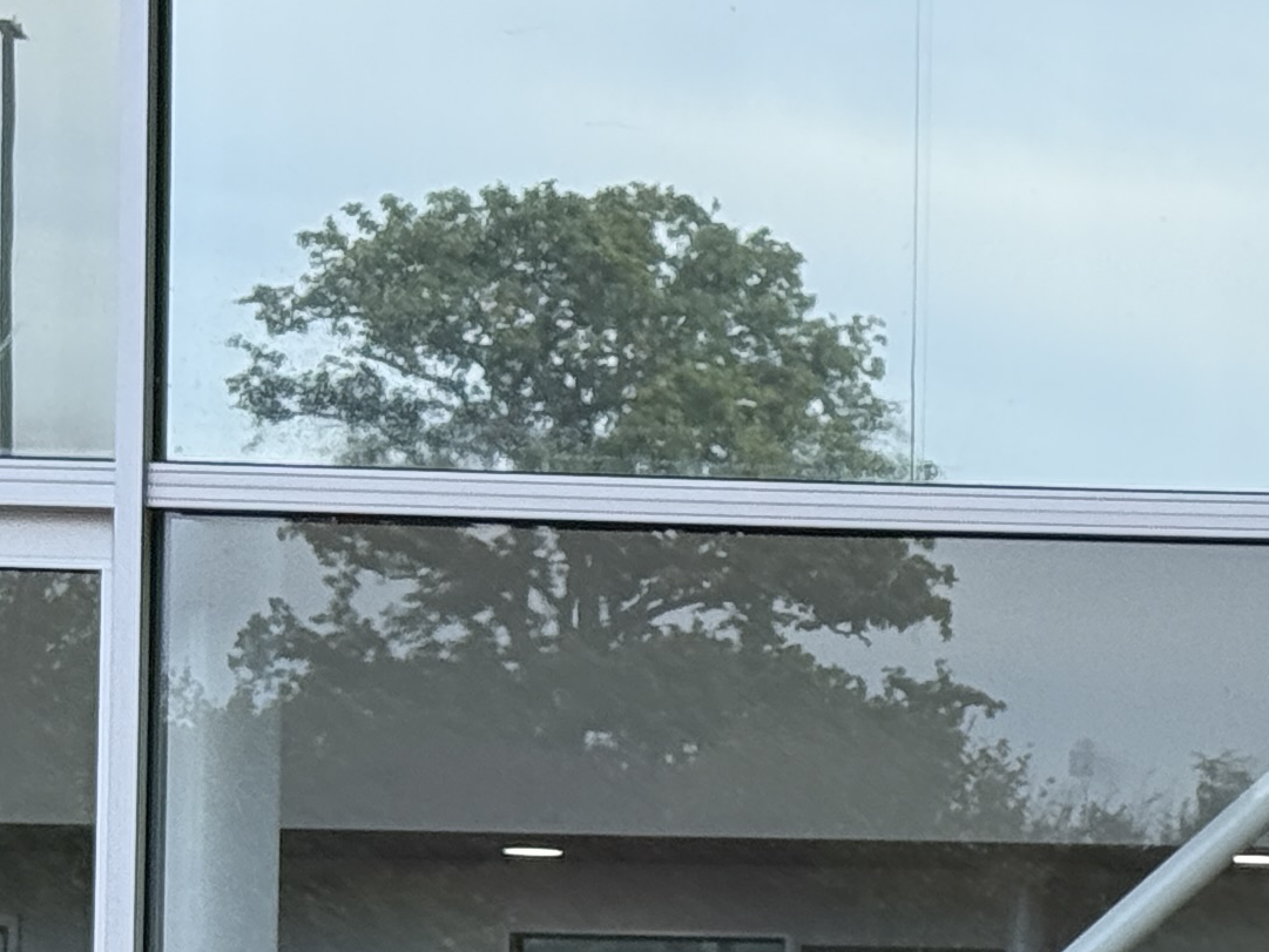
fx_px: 6563
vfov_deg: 8.2
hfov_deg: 10.4
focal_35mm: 179
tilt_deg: +3.1
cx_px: 2233
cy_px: 1244
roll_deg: -1.6
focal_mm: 6.76
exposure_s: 1/1167
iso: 80
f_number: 1.78
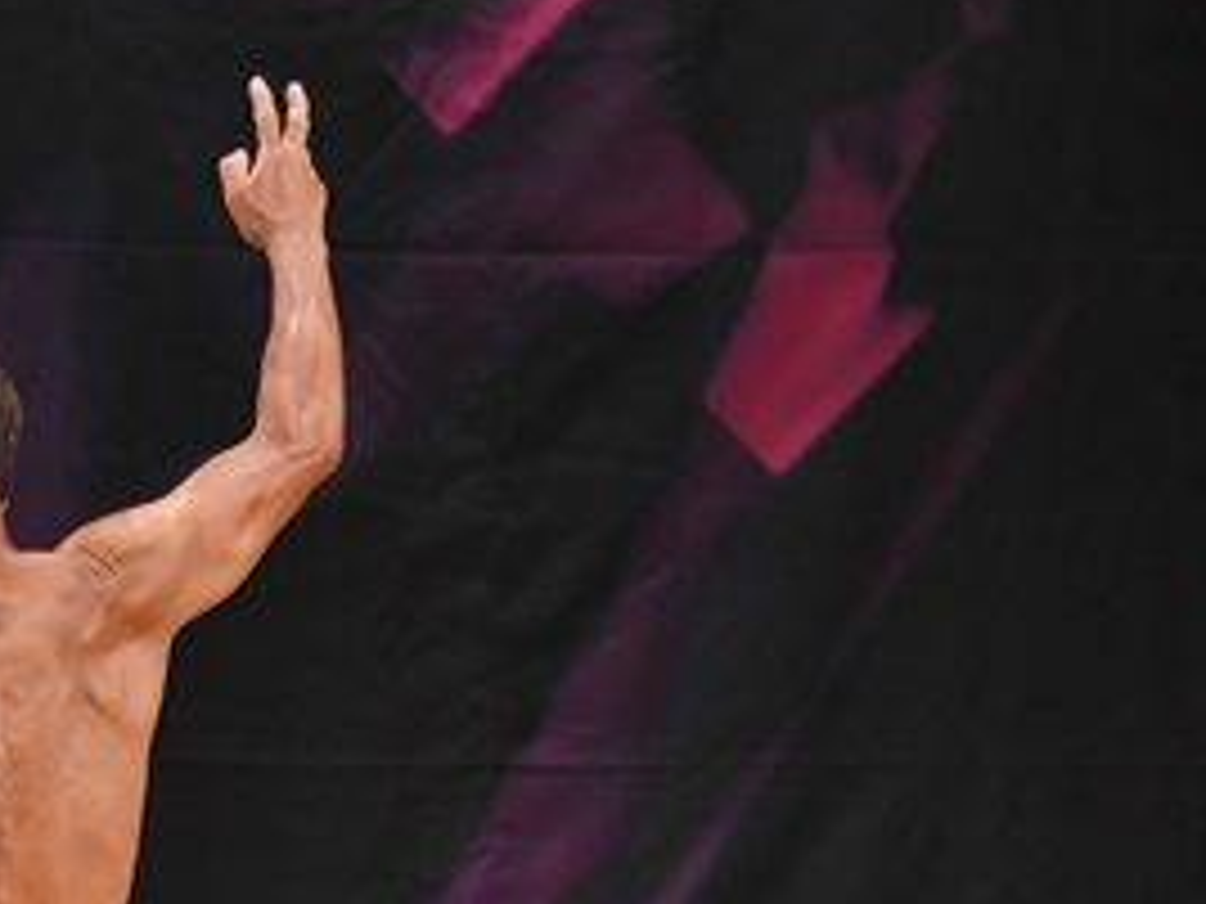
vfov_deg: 2.2
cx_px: -38
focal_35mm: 666
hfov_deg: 3.0
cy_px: 917
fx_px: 23203
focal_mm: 160
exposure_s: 1/400
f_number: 5.6
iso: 3200
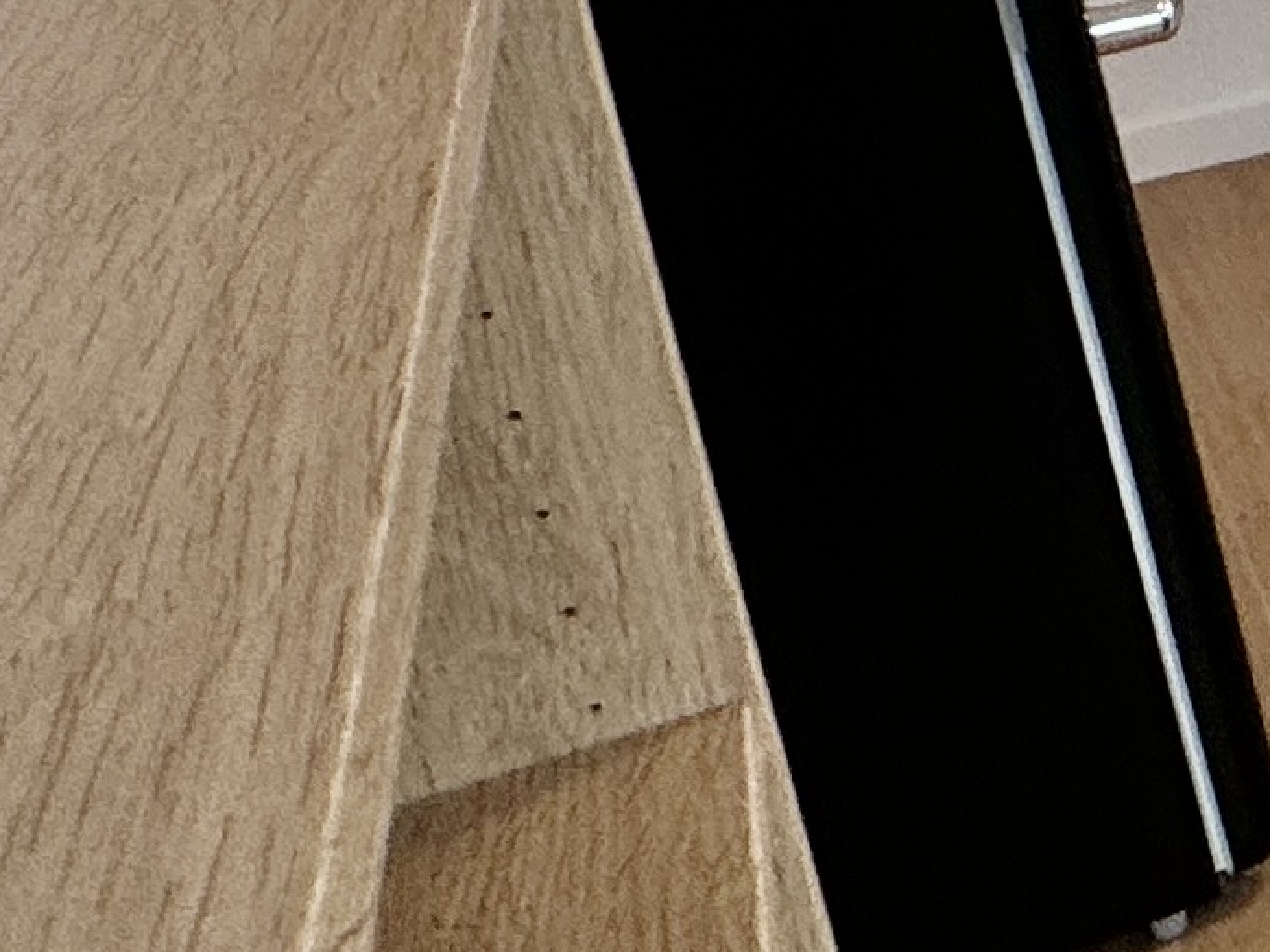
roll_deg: +3.2
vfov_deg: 16.9
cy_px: -310
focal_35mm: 82
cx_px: 3356
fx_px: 3008
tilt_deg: -11.5
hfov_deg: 13.4
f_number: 2.2
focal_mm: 2.22
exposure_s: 1/99
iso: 50
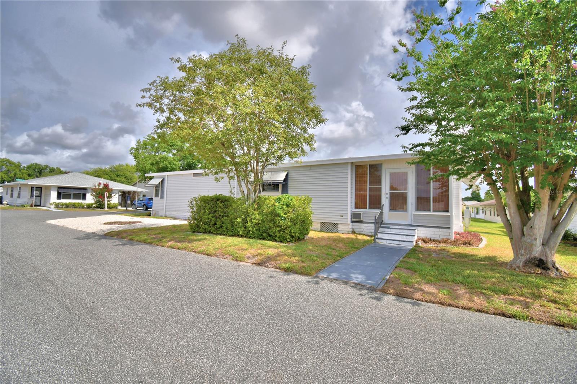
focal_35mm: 15
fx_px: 240
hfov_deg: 100.4
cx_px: 288
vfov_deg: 77.3
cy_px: 192
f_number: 4.5
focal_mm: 10
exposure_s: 1/1600
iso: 100
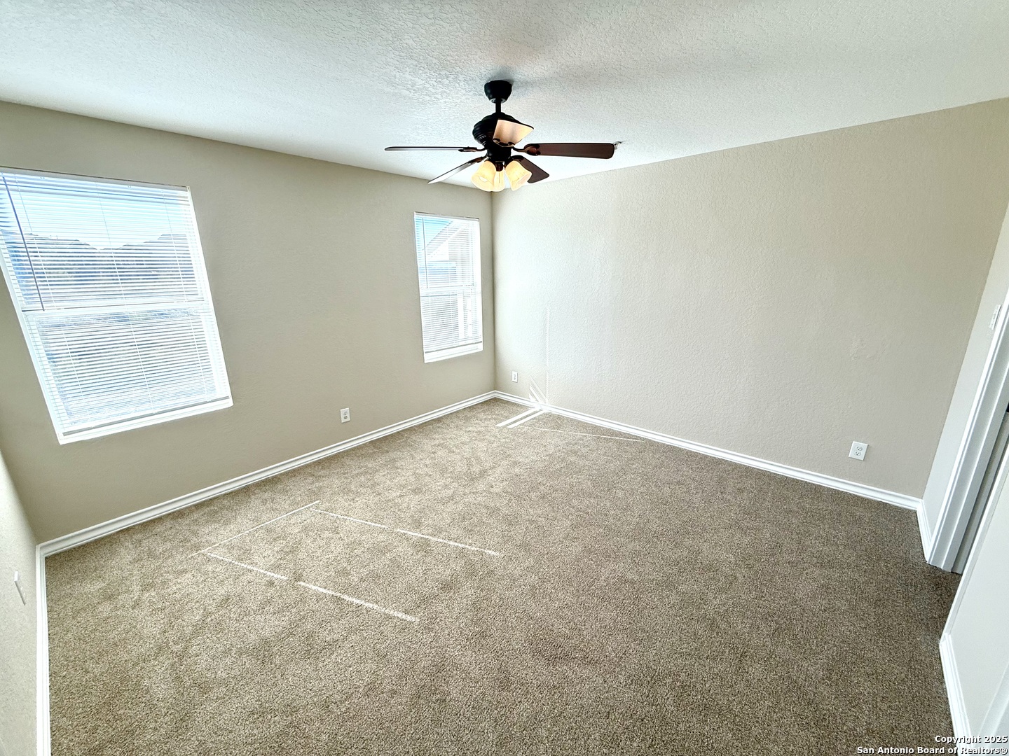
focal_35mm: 14
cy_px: 378
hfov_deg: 102.1
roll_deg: +0.4
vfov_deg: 85.7
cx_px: 504
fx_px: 408
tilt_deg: -14.9
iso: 64
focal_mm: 2.22
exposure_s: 1/253
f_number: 2.2
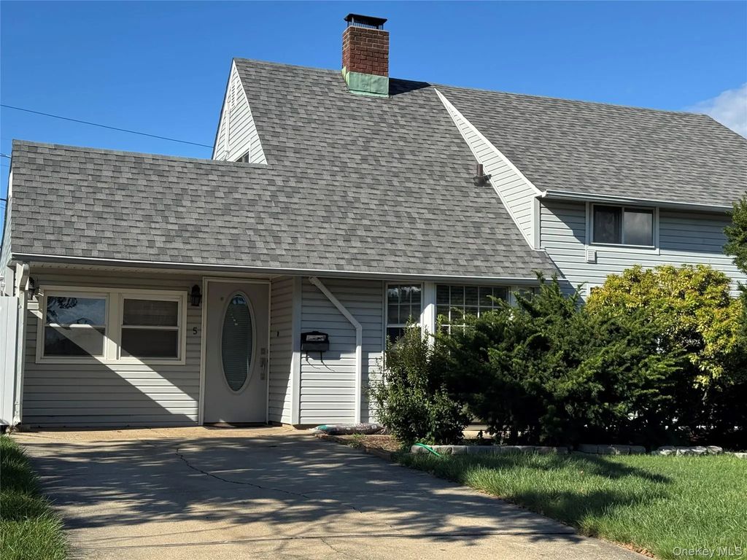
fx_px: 1036
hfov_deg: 39.7
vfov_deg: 30.3
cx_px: 374
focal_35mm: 48
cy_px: 280
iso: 64
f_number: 1.78
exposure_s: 1/4310
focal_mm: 6.76
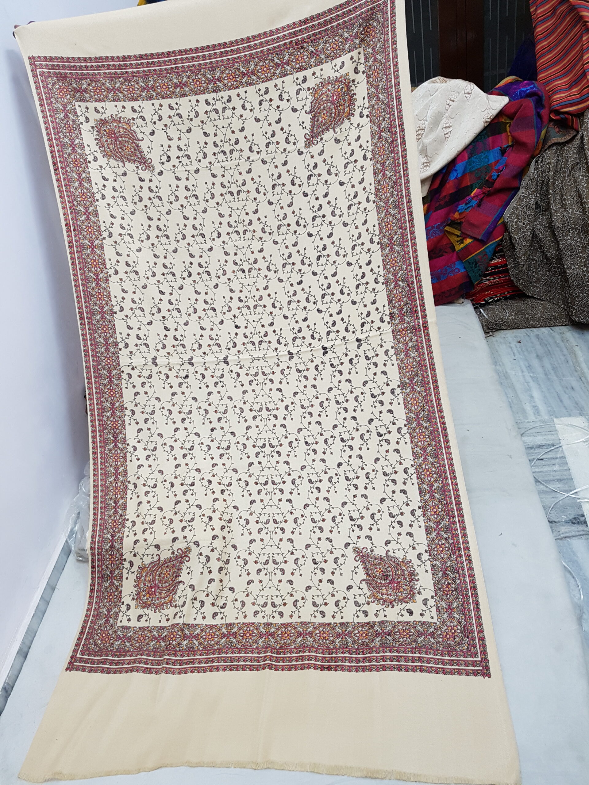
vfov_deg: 67.3
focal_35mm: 26
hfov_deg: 53.1
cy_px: 392
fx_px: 590
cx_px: 294
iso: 125
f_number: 1.7
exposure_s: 1/33
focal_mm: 4.2
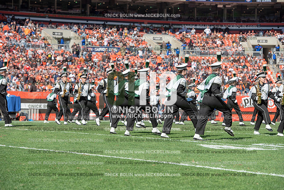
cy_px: 95
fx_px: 884
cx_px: 142
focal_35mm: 112
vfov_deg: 12.2
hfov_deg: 18.3
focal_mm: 112
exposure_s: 1/2000
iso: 400
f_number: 5
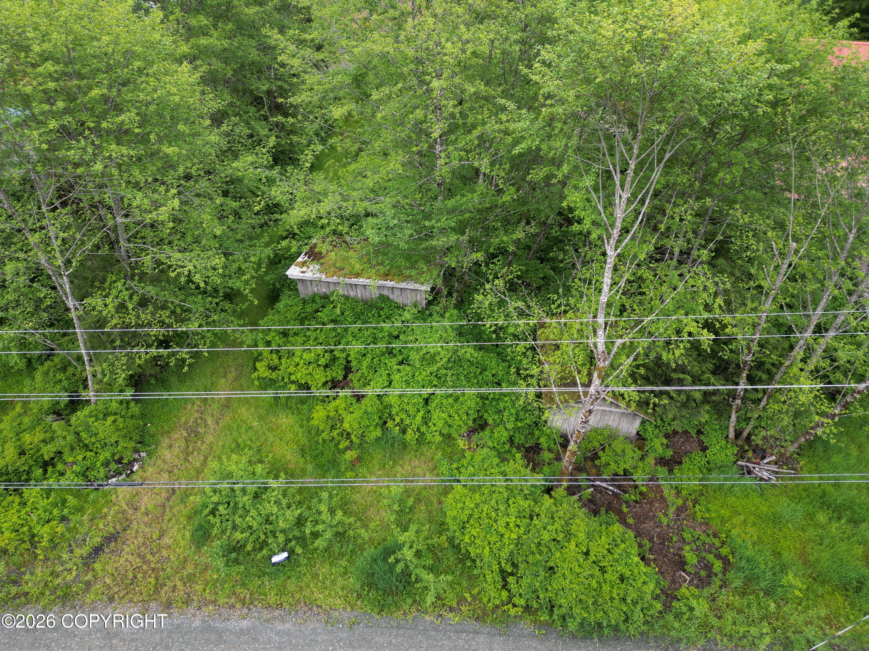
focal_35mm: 24
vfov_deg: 56.8
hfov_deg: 71.6
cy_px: 326
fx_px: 602
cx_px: 434
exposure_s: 1/320
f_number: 1.7
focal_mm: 6.72
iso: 110
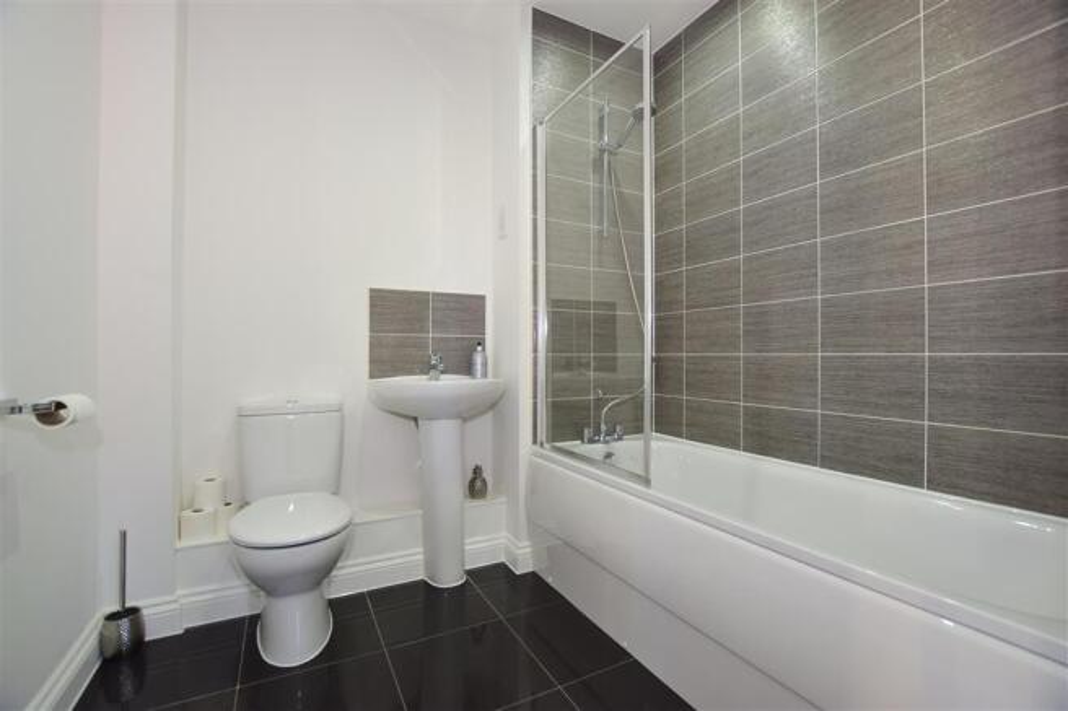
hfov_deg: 100.4
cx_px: 534
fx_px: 445
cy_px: 356
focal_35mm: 15
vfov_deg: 77.3
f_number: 5.6
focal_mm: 10
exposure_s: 1/20
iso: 400
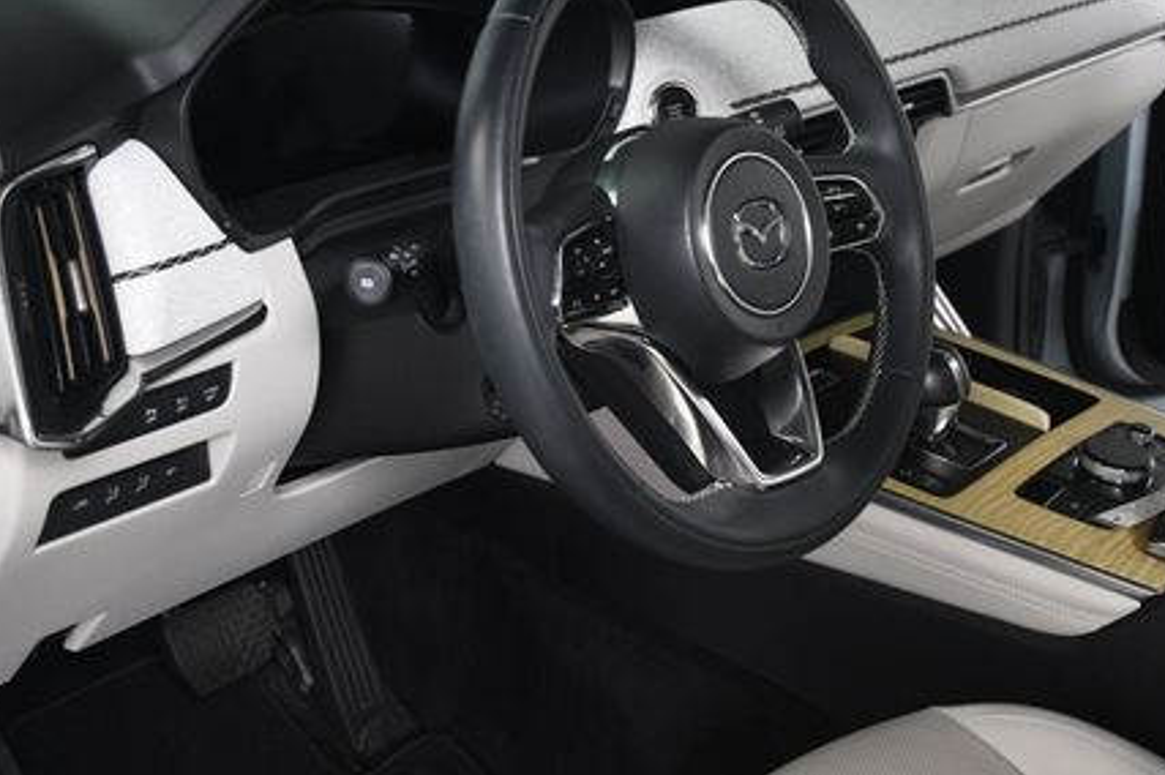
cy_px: 265
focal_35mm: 54
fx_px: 1746
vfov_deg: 24.9
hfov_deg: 36.9
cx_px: 589
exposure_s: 1/160
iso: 100
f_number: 5
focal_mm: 24
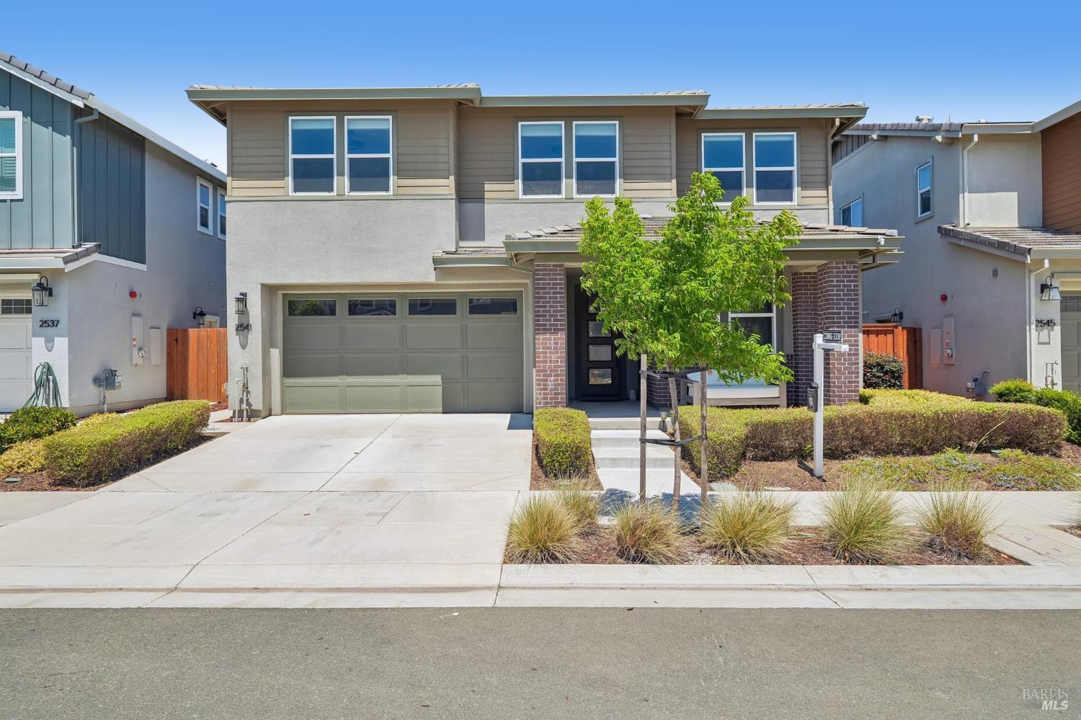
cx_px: 540
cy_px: 360
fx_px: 690
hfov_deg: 76.1
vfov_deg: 55.1
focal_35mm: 23
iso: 400
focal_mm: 23
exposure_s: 1/640
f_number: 8
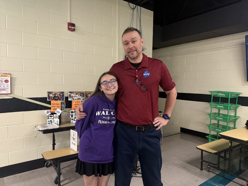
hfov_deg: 71.6
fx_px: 172
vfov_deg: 56.8
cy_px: 93
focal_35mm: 24
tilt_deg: -2.6
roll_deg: -1.4
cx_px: 124
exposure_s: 1/60
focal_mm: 6.76
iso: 640
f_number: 1.78
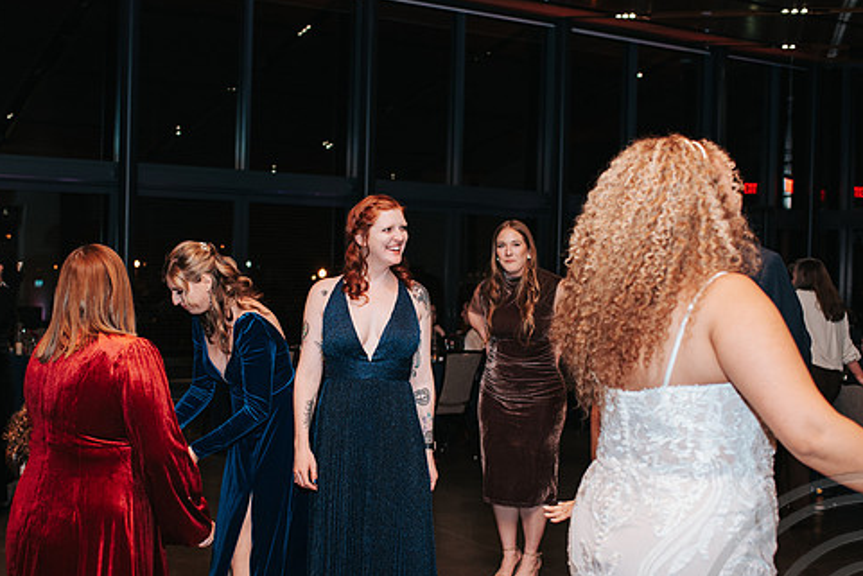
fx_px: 1103
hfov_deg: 42.6
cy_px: 311
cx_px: 364
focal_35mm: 46
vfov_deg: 29.3
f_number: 2.8
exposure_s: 1/200
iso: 1000
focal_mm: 35
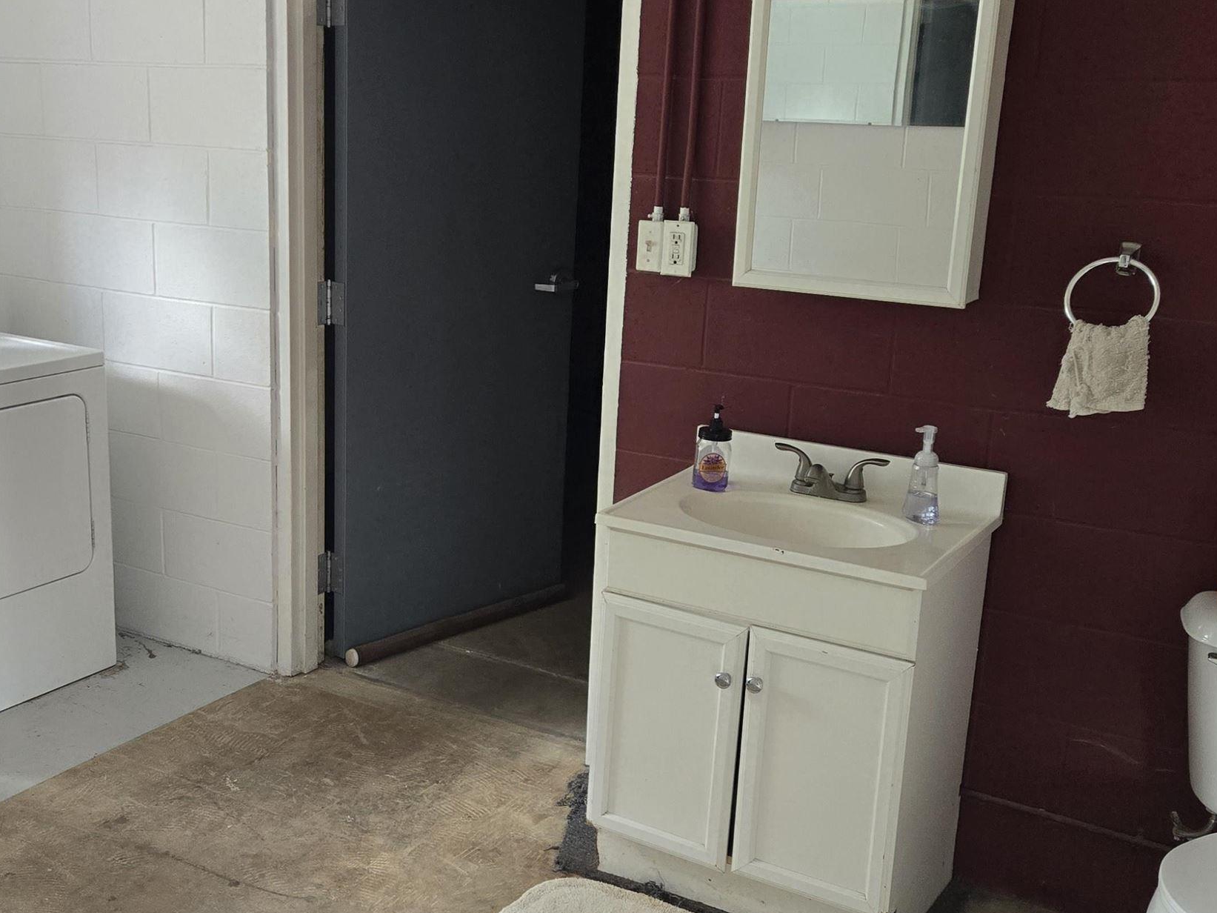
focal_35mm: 43
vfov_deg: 33.6
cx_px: 456
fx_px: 1512
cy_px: 462
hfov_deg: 43.5
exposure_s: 1/120
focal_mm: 5.4
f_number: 1.8
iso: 400
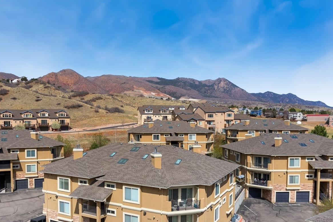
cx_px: 133
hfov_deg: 61.4
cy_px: 140
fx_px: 277
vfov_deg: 43.2
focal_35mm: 30
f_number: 2.8
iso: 100
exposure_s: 1/640
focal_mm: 8.38
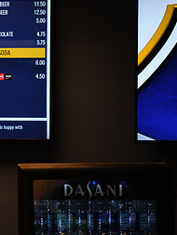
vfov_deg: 6.0
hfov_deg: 4.5
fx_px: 2248
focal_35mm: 330
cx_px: -76
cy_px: 83
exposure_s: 1/250
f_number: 2.8
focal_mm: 150
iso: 800
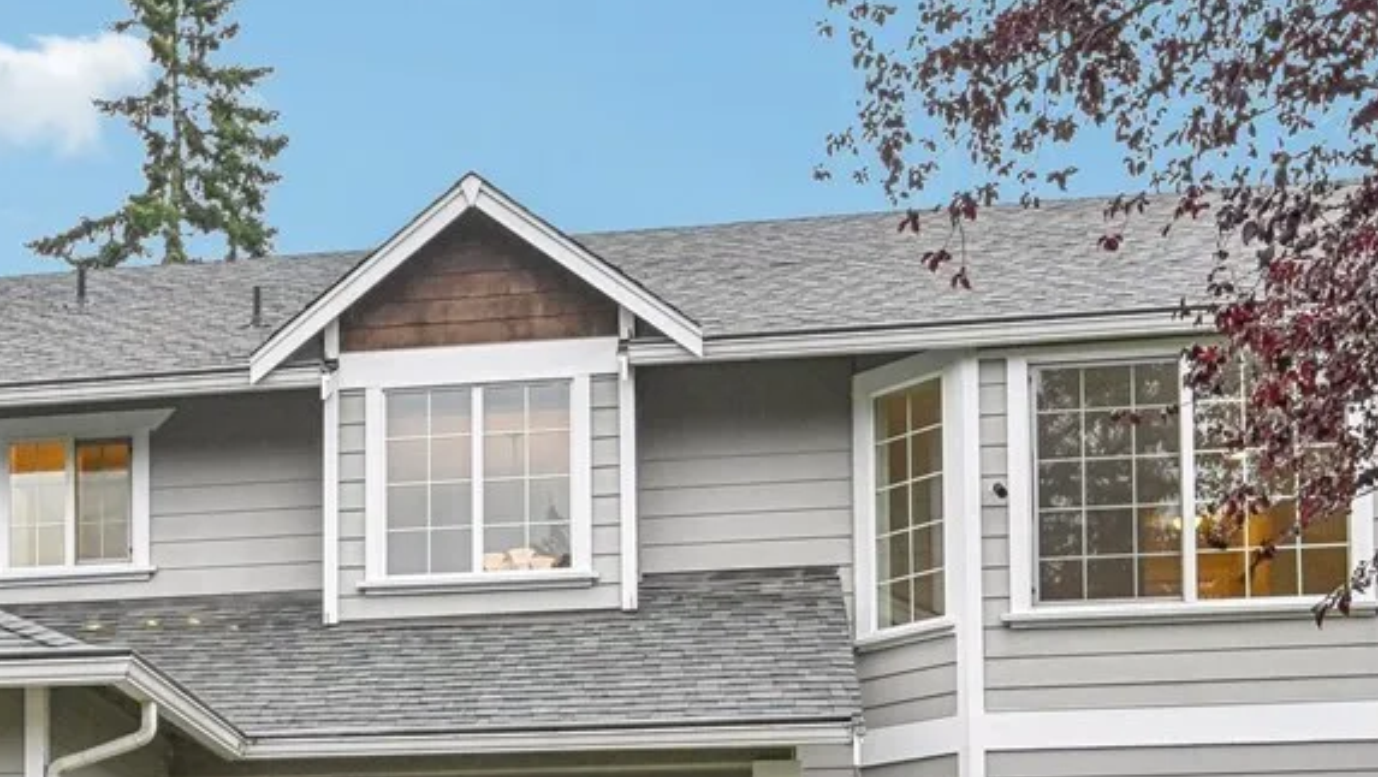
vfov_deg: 18.3
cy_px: 971
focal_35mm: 62
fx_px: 2267
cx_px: 251
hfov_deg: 32.8
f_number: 8
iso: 400
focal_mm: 20
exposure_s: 1/250
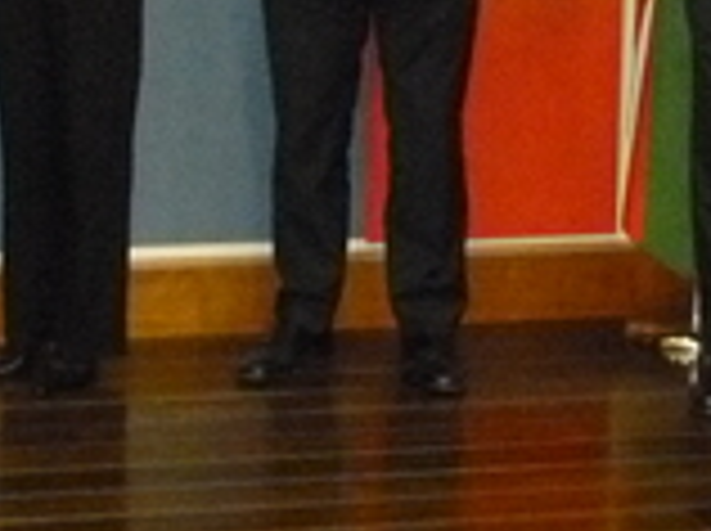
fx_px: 3056
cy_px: -178
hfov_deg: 13.3
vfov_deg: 9.7
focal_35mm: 149
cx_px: 266
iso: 1000
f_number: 3.8
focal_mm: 8.4
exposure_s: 1/60
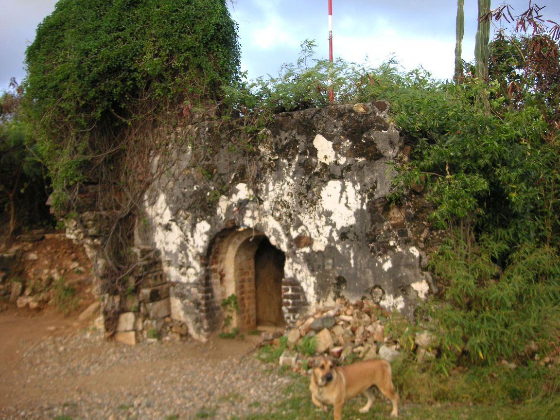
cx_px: 280
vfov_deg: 38.7
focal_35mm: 37
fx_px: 599
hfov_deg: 50.1
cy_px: 210
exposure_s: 1/90
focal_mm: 6.1
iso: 50
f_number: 2.8
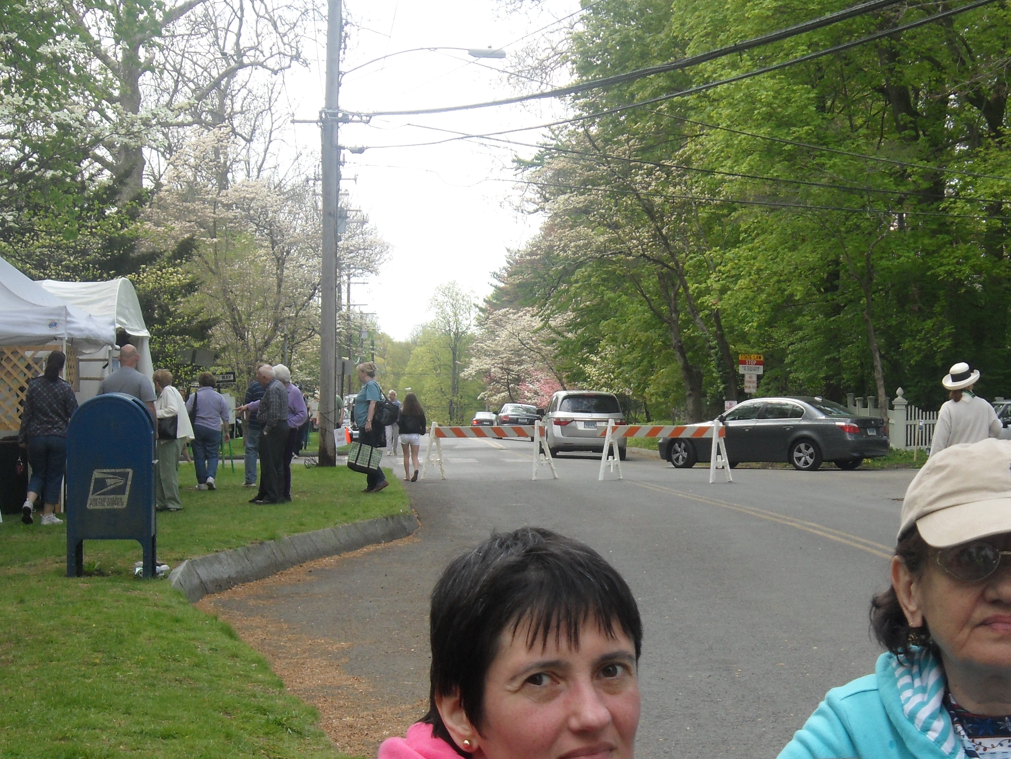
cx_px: 683
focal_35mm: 79
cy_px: 444
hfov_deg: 24.6
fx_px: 2307
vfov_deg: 18.7
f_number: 4.7
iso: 80
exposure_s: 1/180
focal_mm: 8.3
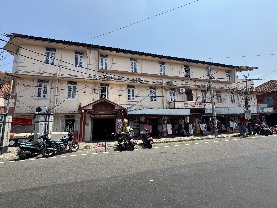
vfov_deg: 85.7
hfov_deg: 102.1
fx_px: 112
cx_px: 138
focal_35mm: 14
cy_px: 104
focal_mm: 2.22
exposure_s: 1/1063
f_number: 2.2
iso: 50
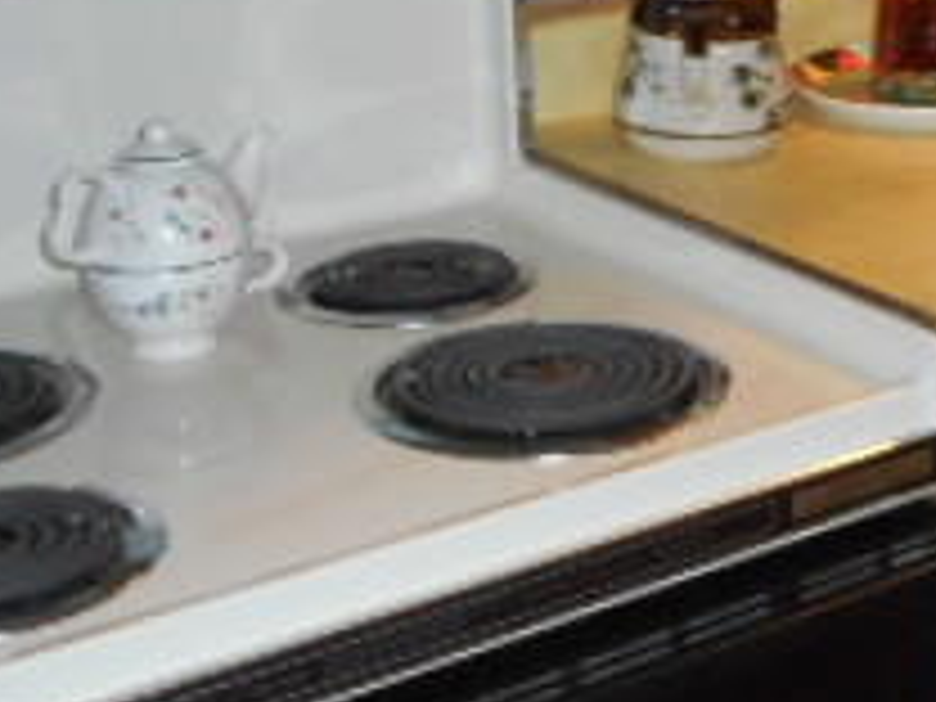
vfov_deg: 18.8
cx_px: 972
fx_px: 2082
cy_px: 76
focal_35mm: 77
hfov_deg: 24.0
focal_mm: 4.5
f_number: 3.7
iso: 320
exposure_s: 1/25
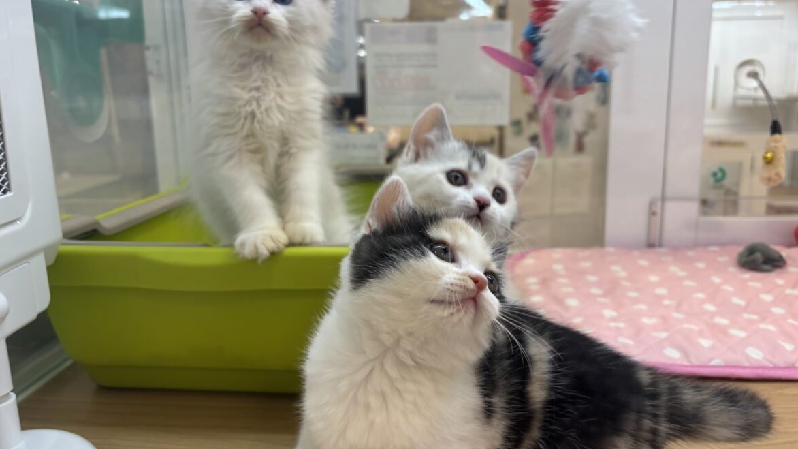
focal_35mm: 29
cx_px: 408
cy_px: 211
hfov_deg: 66.1
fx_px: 614
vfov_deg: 40.2
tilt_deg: -13.2
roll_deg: +2.6
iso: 64
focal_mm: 5.96
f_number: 1.6
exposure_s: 1/100
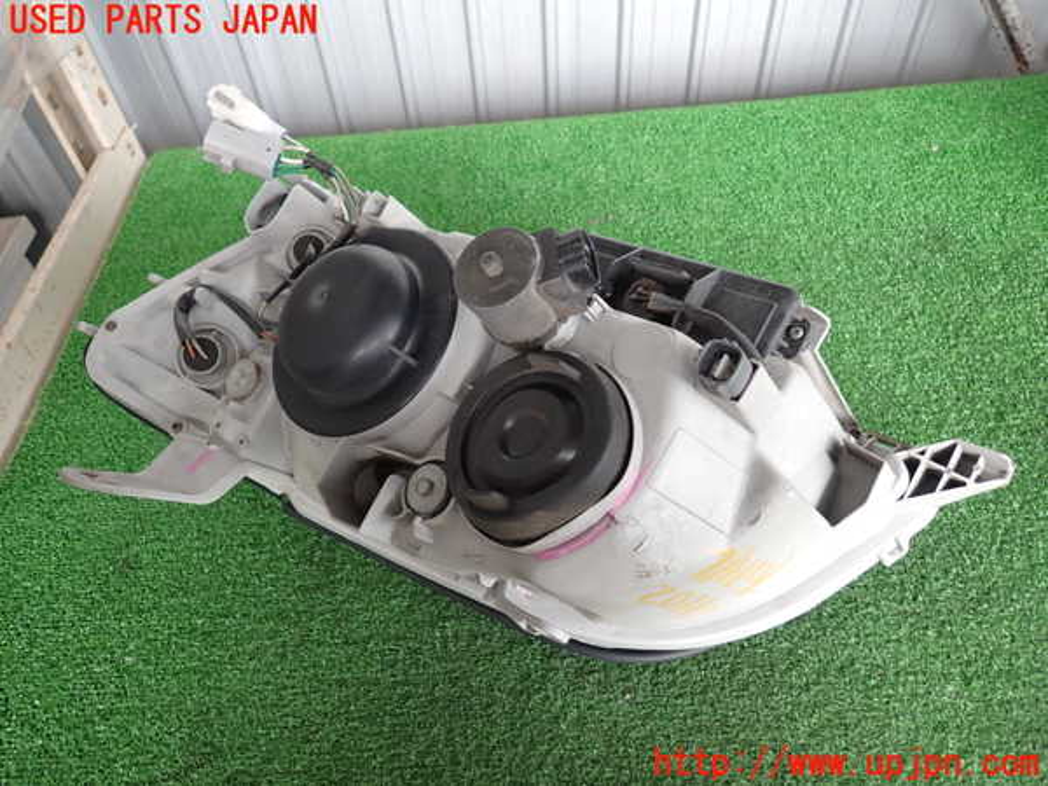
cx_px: 524
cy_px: 393
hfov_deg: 69.4
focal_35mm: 25
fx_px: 757
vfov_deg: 54.9
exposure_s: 1/60
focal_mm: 4.5
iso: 100
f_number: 2
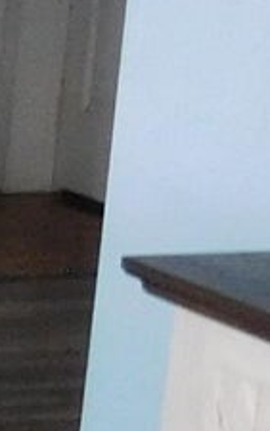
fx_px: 2714
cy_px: 391
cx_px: -909
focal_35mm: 231
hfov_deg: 5.0
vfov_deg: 9.0
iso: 220
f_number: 3
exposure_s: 1/30
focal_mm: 4
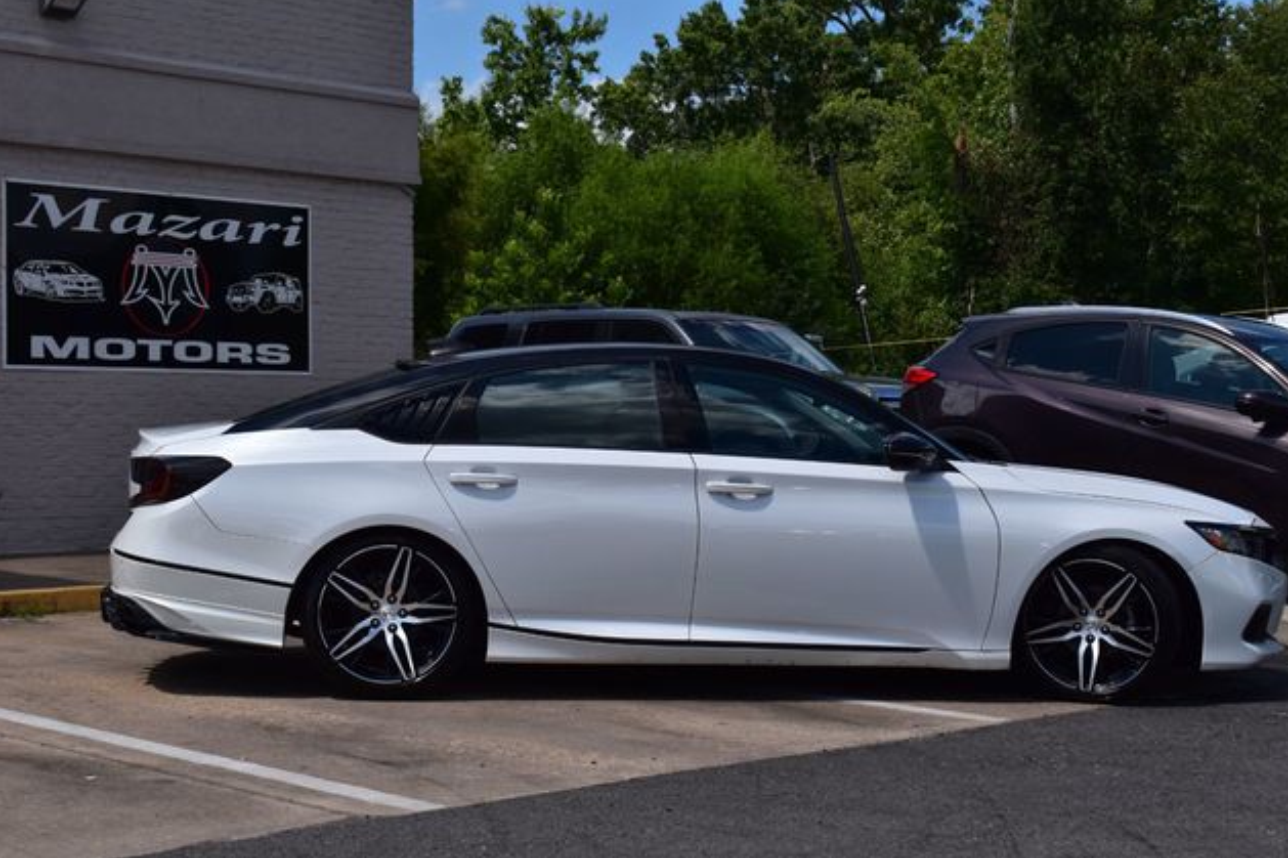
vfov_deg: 23.4
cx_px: 647
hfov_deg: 34.5
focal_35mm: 58
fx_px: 2074
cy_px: 424
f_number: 11
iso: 200
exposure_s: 1/500
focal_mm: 38
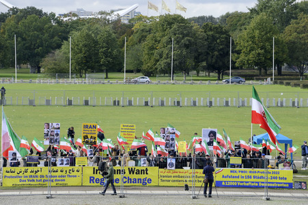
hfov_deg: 11.4
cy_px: 102
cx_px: 154
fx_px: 1539
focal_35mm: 180
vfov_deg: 7.6
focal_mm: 180
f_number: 10
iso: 800
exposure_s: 1/640
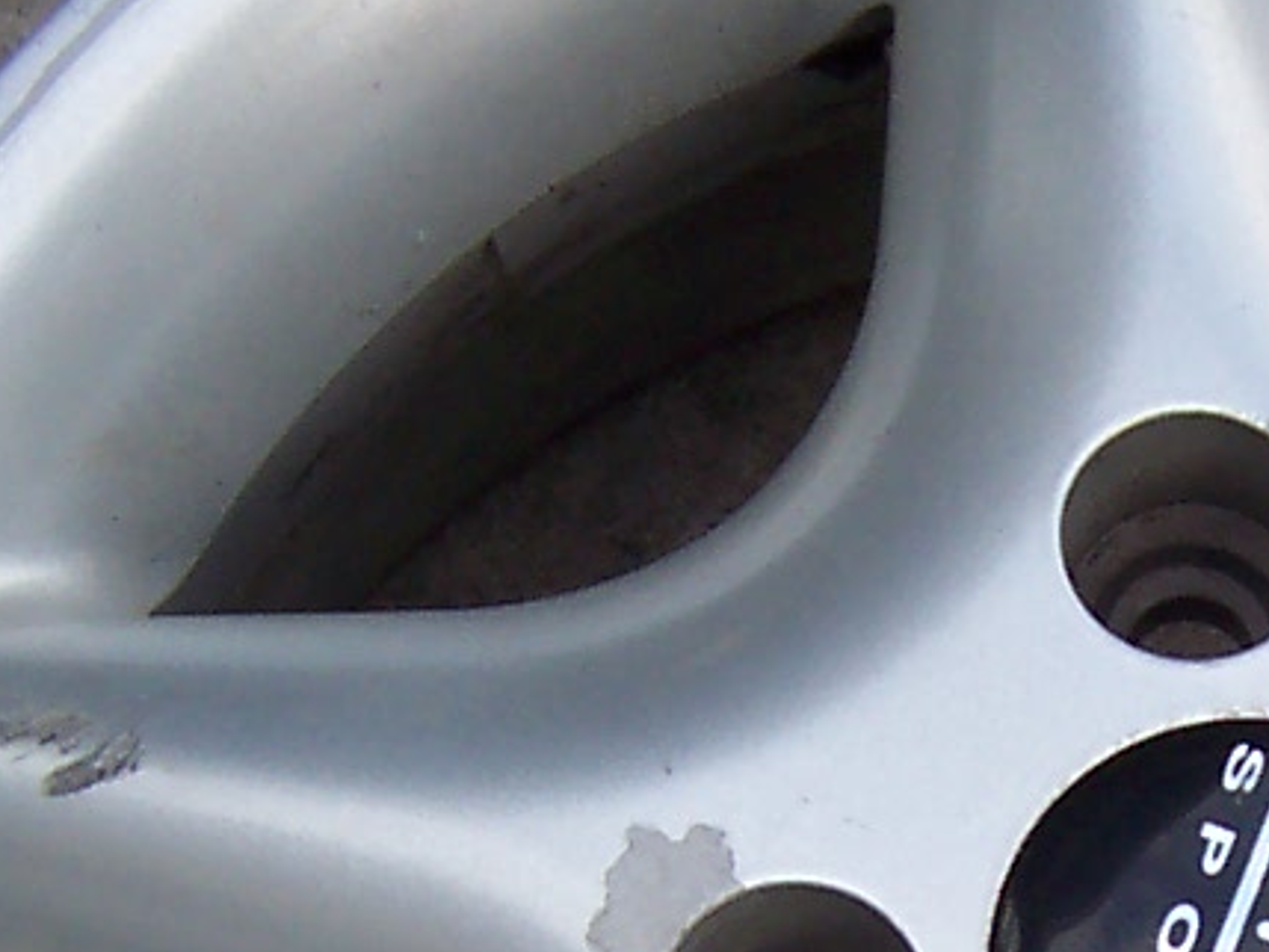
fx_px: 5097
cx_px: 1251
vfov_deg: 10.5
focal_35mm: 139
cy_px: 1112
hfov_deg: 14.0
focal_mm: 5.6
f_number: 3.4
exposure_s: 1/125
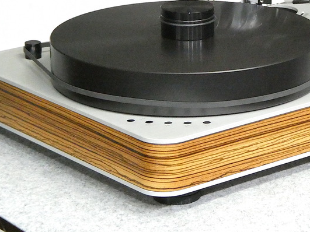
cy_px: 71
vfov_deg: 9.7
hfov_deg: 13.0
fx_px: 1361
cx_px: 234
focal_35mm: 152
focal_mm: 15
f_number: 4.8
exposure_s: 1/25
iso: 1600
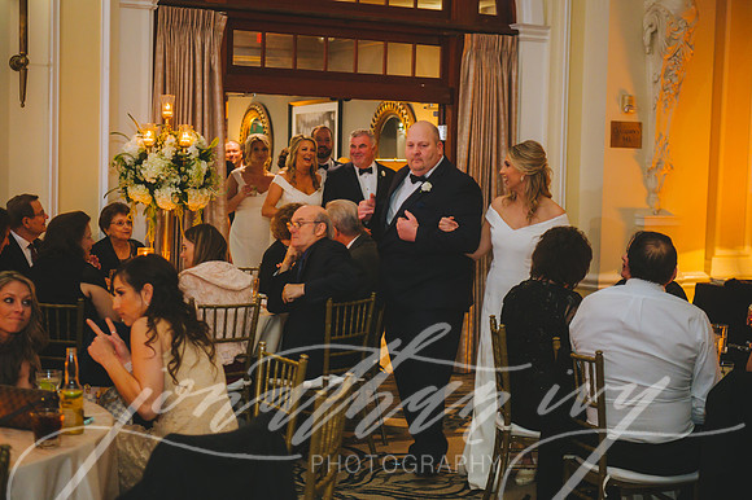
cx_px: 376
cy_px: 250
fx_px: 1211
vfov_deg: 23.4
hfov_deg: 34.5
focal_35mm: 58
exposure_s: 1/100
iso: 2000
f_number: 2.8
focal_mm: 58
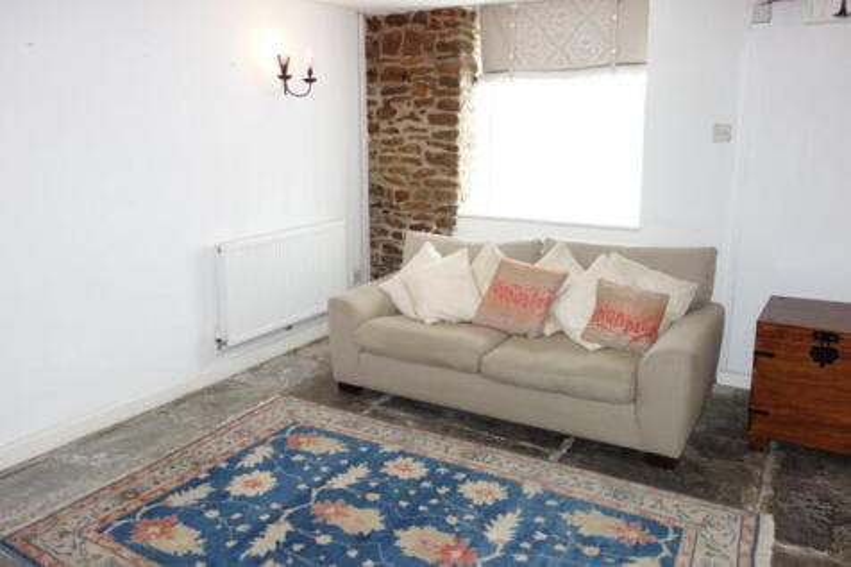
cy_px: 284
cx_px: 426
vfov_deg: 46.4
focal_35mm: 28
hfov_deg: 65.5
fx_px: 662
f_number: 1.8
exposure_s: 1/30
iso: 125
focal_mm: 10.4
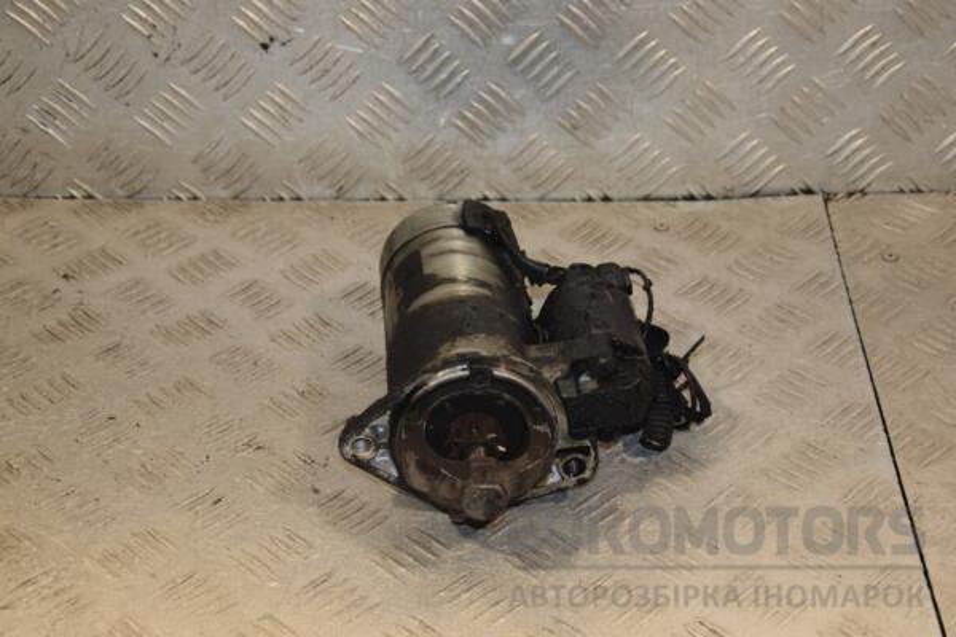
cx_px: 478
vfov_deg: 18.2
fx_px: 1992
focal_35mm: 75
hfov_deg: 27.0
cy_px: 318
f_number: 6.3
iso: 800
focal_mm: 50
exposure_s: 1/200
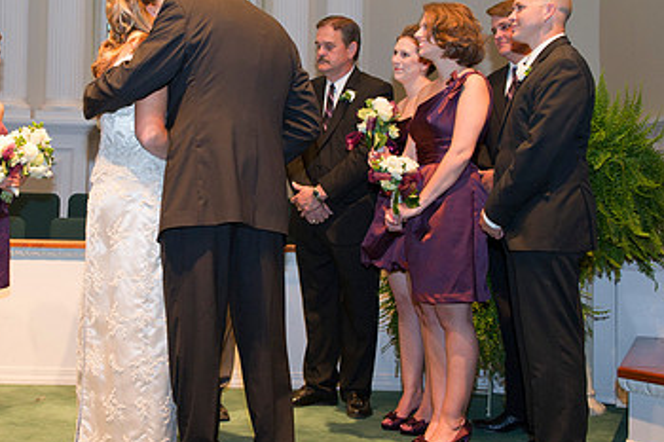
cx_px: 186
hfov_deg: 36.8
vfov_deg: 25.4
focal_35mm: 53
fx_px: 977
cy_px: 167
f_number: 4
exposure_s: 1/60
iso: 1600
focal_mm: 32
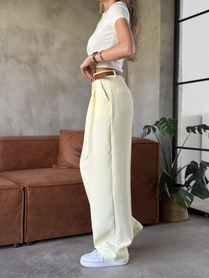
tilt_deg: -2.1
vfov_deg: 39.7
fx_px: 386
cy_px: 139
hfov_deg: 30.3
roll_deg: -0.5
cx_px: 104
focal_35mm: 48
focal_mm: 6.76
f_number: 1.78
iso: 100
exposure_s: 1/62
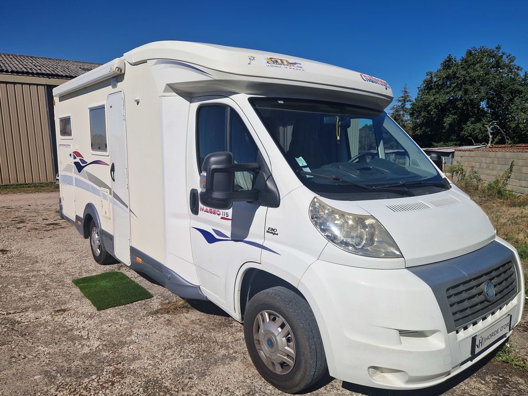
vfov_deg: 54.9
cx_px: 269
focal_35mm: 25
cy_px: 205
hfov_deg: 69.4
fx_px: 381
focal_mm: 5.4
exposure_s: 1/4896
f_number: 1.8
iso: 50
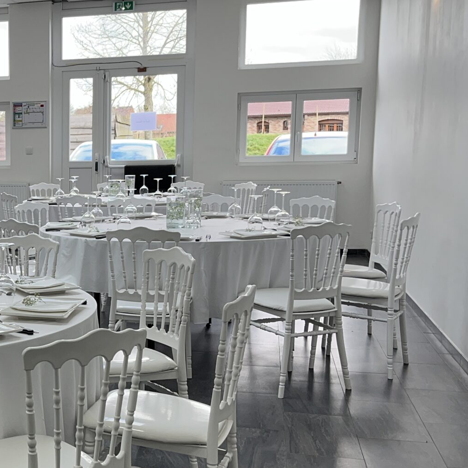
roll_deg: +1.5
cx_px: -55
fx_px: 887
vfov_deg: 29.4
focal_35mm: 58
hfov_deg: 27.0
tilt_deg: -9.0
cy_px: 295
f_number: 1.6
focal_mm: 5.1
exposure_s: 1/141
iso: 32
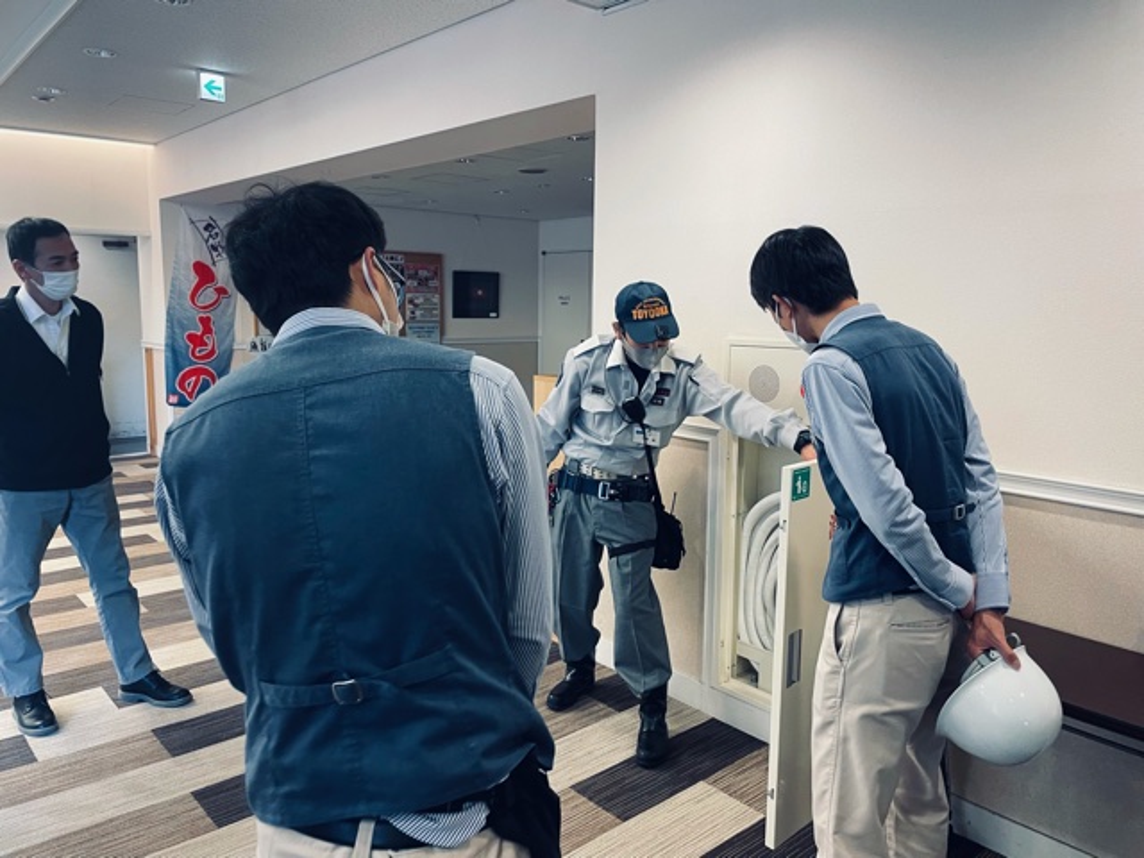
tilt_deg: -4.6
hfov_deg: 67.3
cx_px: 572
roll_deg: -1.8
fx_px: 859
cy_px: 429
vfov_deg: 53.1
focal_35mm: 26
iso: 100
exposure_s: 1/60
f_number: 1.6
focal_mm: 4.2
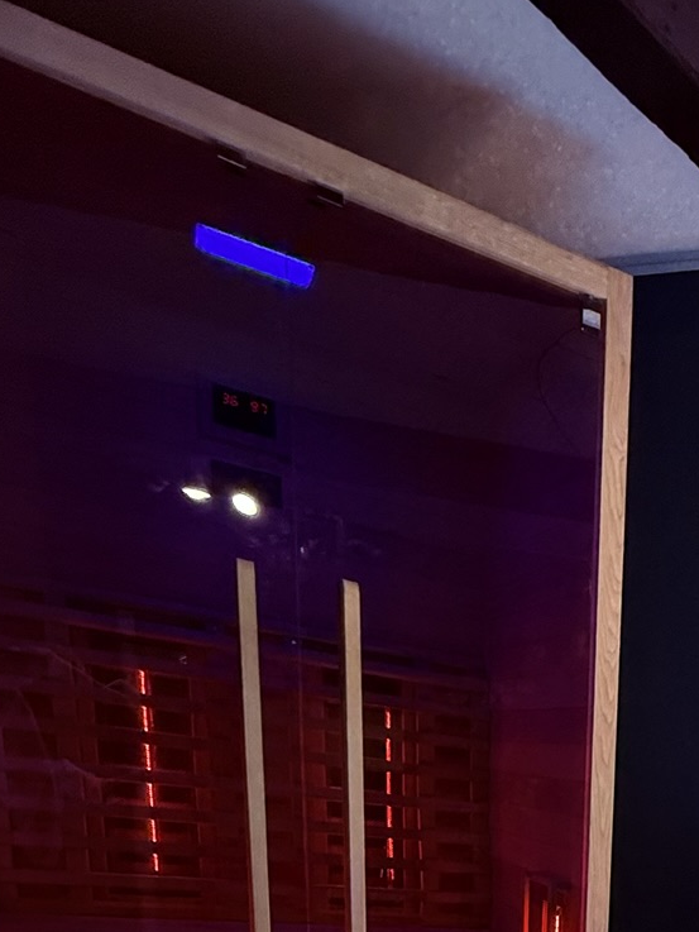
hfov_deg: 29.5
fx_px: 1023
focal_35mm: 38
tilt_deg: -14.4
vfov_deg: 38.0
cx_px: 932
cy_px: 1090
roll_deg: -7.5
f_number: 2.2
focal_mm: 2.22
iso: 320
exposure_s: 1/100
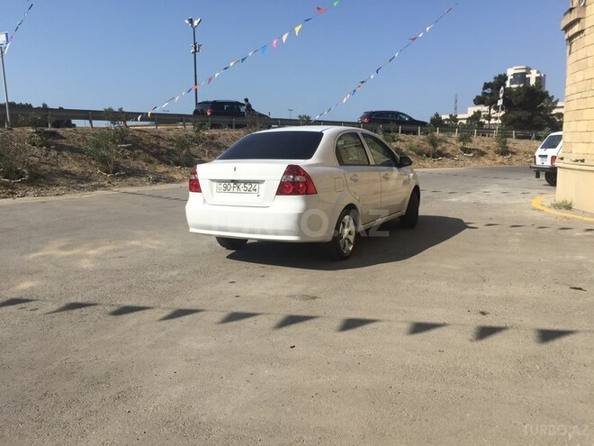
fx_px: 498
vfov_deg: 48.2
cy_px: 223
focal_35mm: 29
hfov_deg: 61.7
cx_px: 297
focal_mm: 4.15
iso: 32
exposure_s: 1/2639
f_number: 2.2
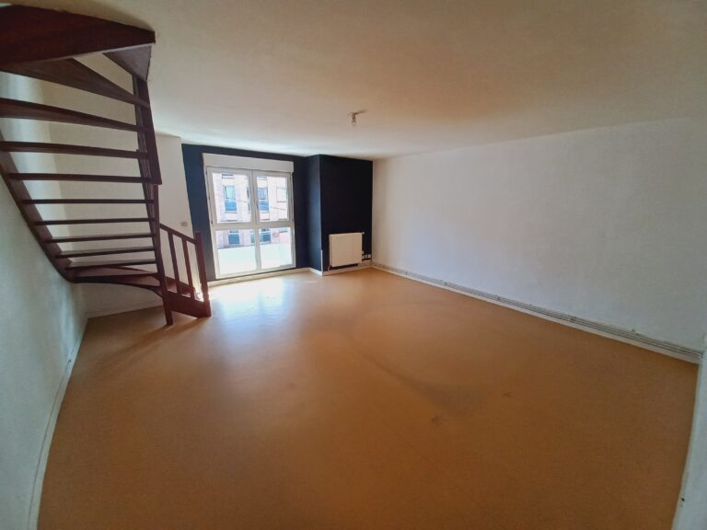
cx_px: 354
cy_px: 265
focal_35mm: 13
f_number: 2.2
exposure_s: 1/50
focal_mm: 1.42
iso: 64
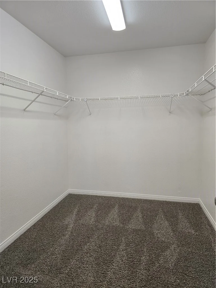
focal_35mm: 23
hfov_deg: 58.9
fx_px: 191
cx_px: 108
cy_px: 144
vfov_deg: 73.9
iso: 125
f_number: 1.7
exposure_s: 1/120
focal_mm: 6.3
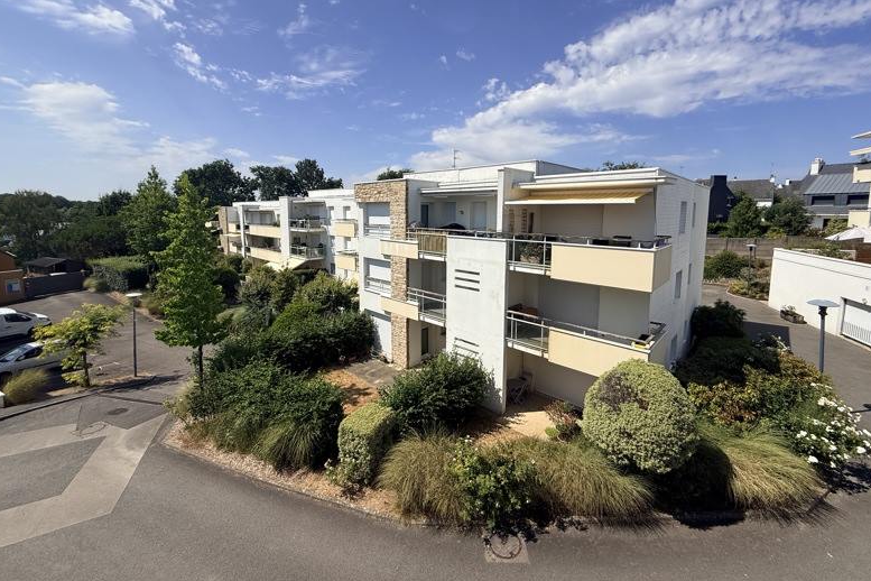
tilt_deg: -5.4
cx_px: 438
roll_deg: -0.5
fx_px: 363
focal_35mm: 15
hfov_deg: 100.4
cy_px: 246
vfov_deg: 76.8
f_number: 2.2
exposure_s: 1/4425
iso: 50
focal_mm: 2.22
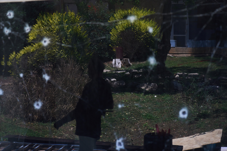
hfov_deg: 32.9
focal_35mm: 61
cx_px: 114
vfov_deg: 22.2
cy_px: 76
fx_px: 384
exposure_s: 1/1600
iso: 400
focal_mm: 61
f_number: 2.8
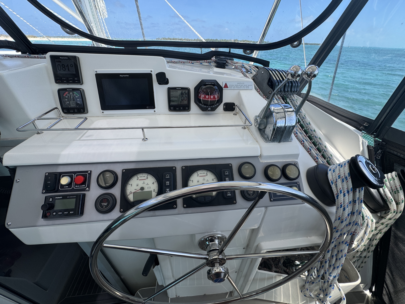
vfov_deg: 85.7
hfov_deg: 102.1
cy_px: 152
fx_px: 164
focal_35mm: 14
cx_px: 202
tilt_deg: -34.8
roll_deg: -2.6
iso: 40
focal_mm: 2.22
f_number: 2.2
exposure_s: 1/804
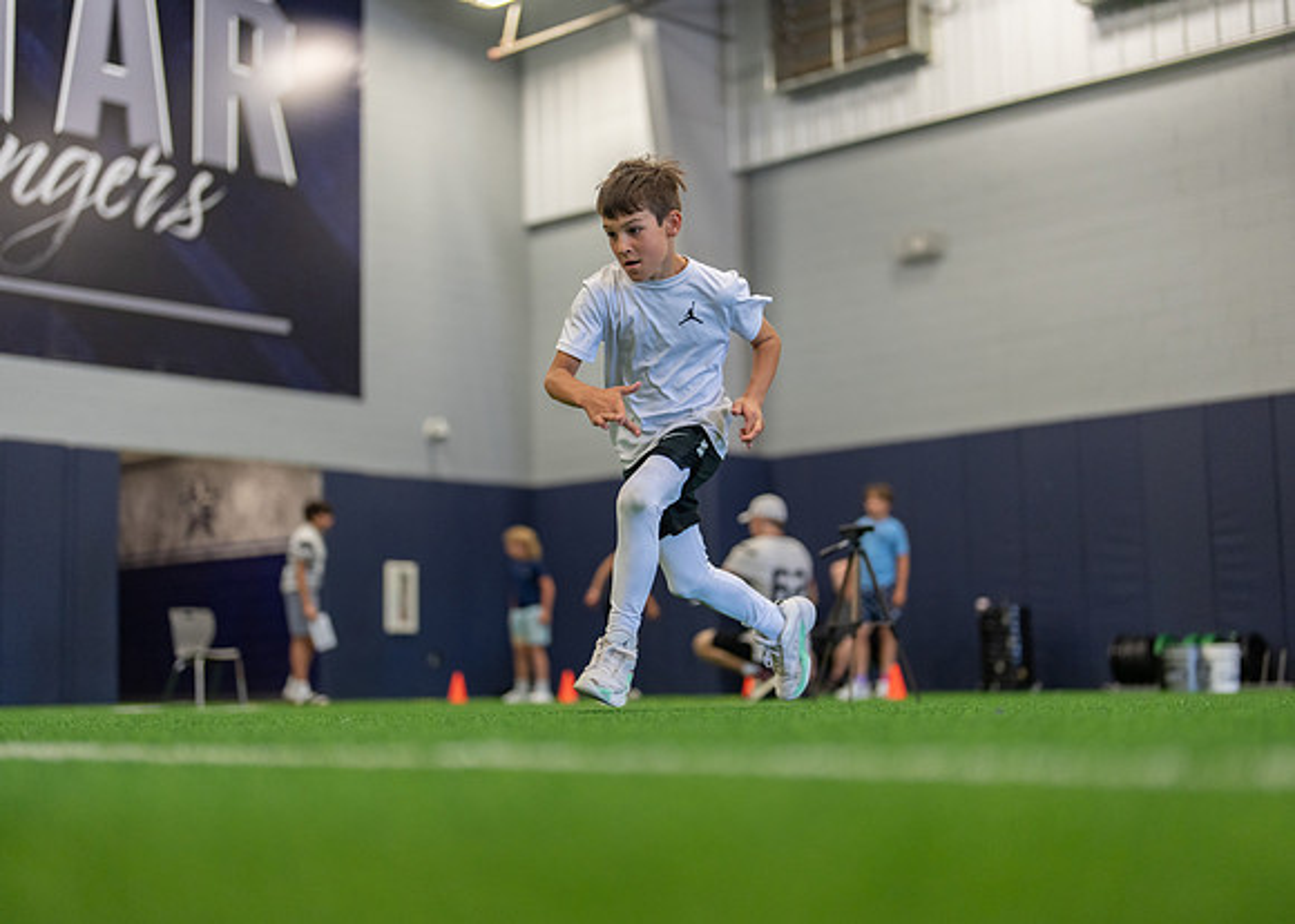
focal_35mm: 53
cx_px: 648
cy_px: 462
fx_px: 1955
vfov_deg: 26.6
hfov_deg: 36.7
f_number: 1.2
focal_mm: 50
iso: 1250
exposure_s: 1/1000
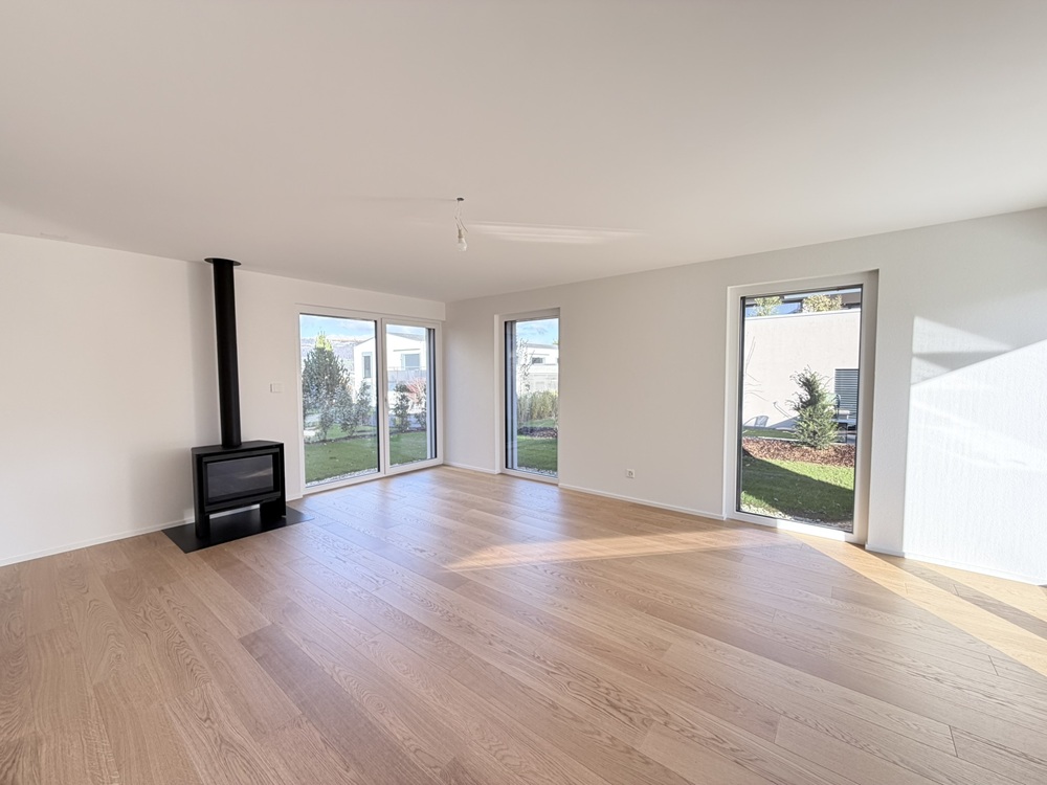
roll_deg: +0.6
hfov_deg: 102.1
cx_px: 524
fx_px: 423
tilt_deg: -2.3
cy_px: 392
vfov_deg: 85.7
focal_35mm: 14
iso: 80
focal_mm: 2.22
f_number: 2.2
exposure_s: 1/121
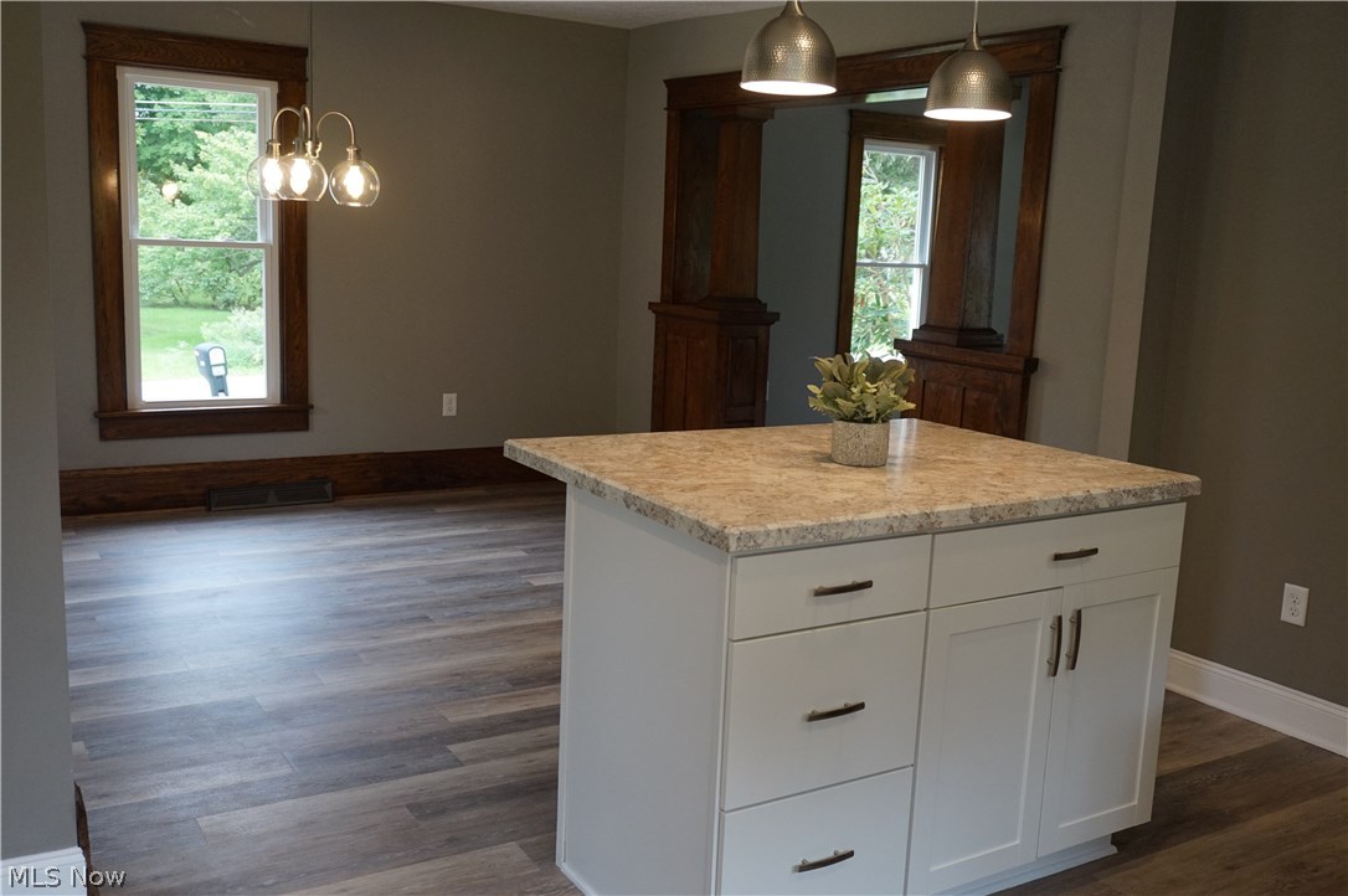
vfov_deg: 41.6
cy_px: 448
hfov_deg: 59.5
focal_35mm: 32
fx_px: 1178
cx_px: 674
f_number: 4
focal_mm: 21
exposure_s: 1/160
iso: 640
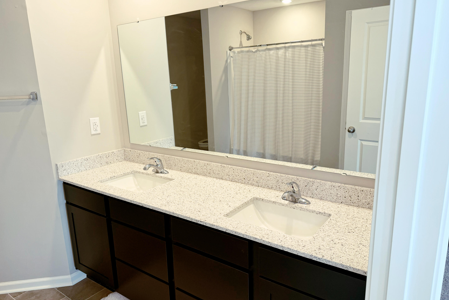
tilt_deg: -13.9
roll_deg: +2.0
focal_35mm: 25
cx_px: 225
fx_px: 312
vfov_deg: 51.3
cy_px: 149
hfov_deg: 71.5
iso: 125
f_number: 1.78
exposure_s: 1/120
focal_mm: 6.76
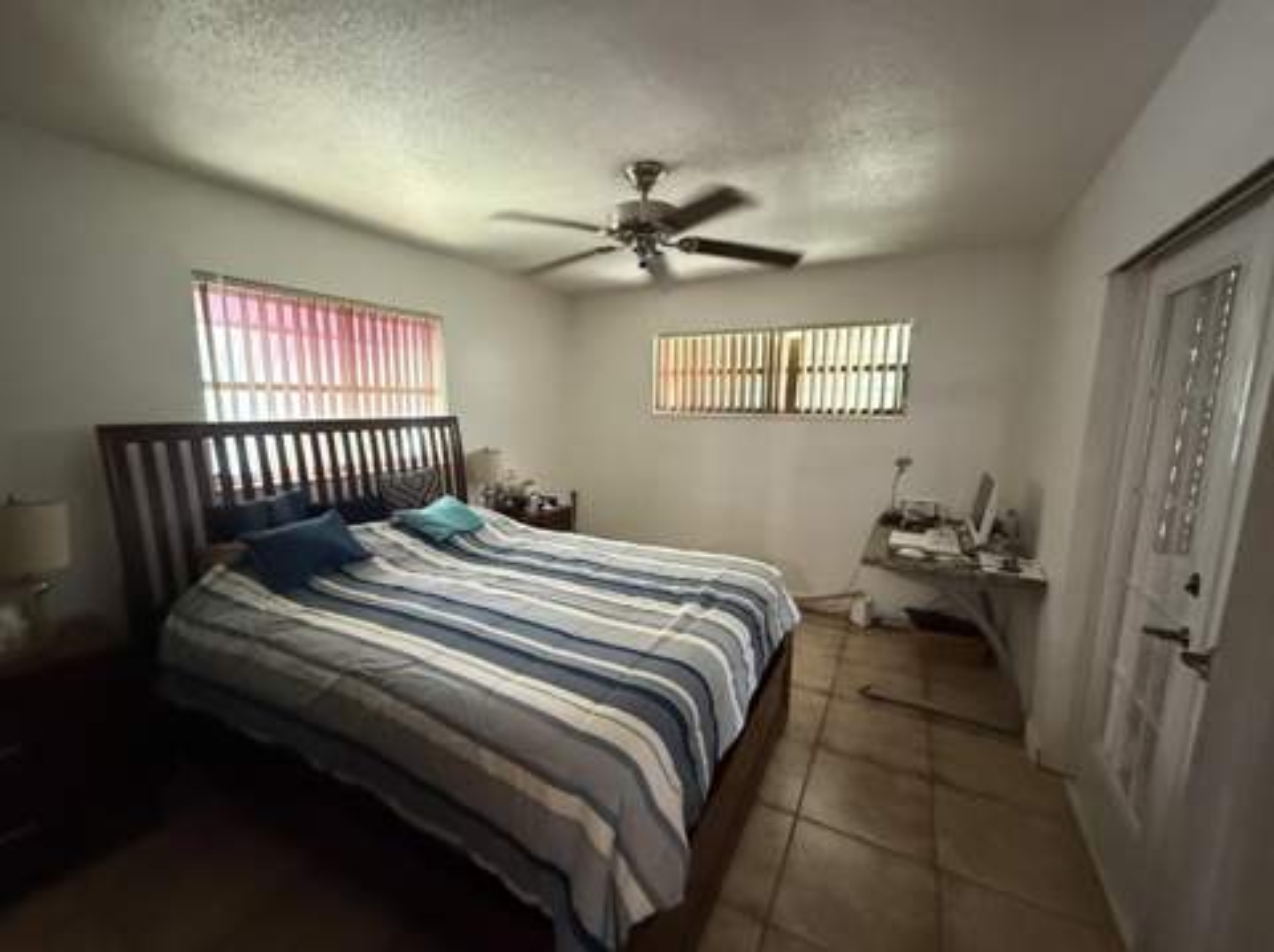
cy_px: 476
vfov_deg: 85.6
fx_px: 515
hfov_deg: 102.1
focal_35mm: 14
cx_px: 637
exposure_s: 1/60
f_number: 2.2
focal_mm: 2.22
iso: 1000
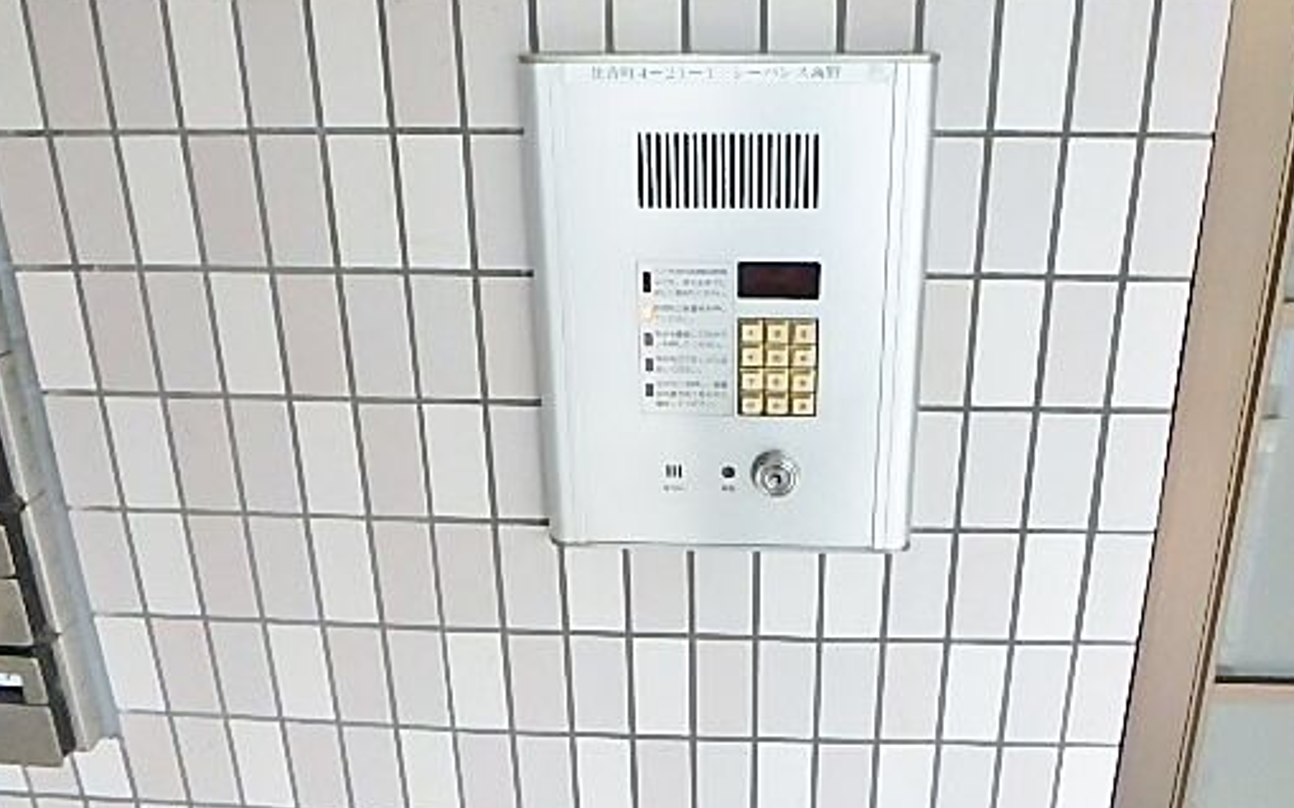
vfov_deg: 43.9
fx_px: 987
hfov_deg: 66.4
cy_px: 269
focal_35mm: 28
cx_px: 699
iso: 800
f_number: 3.5
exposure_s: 1/25
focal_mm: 3.7
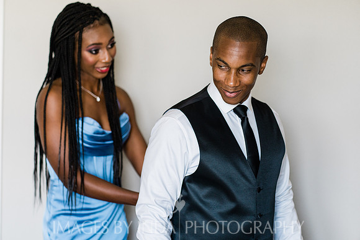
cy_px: 120
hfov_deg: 23.9
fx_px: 850
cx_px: 180
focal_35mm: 85
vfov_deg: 16.1
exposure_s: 1/160
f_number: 2.2
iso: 400
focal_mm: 85
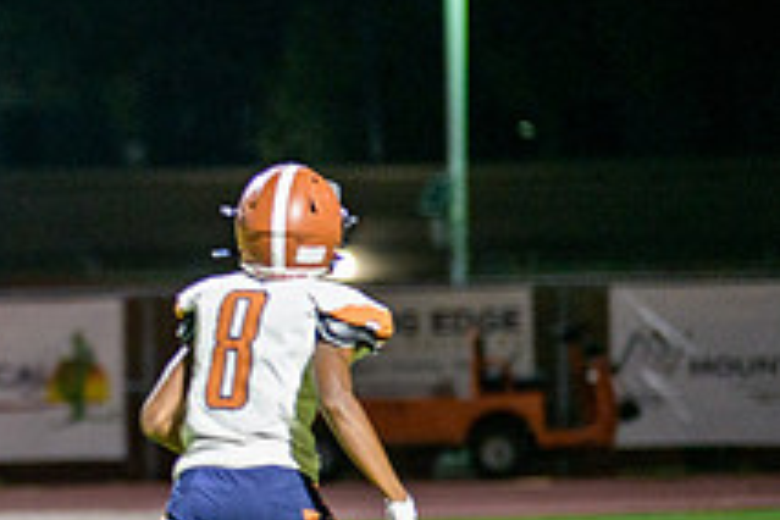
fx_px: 10031
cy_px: 339
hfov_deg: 4.4
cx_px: -275
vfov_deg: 3.0
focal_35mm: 463
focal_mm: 170
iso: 1600
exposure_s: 1/250
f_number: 2.8
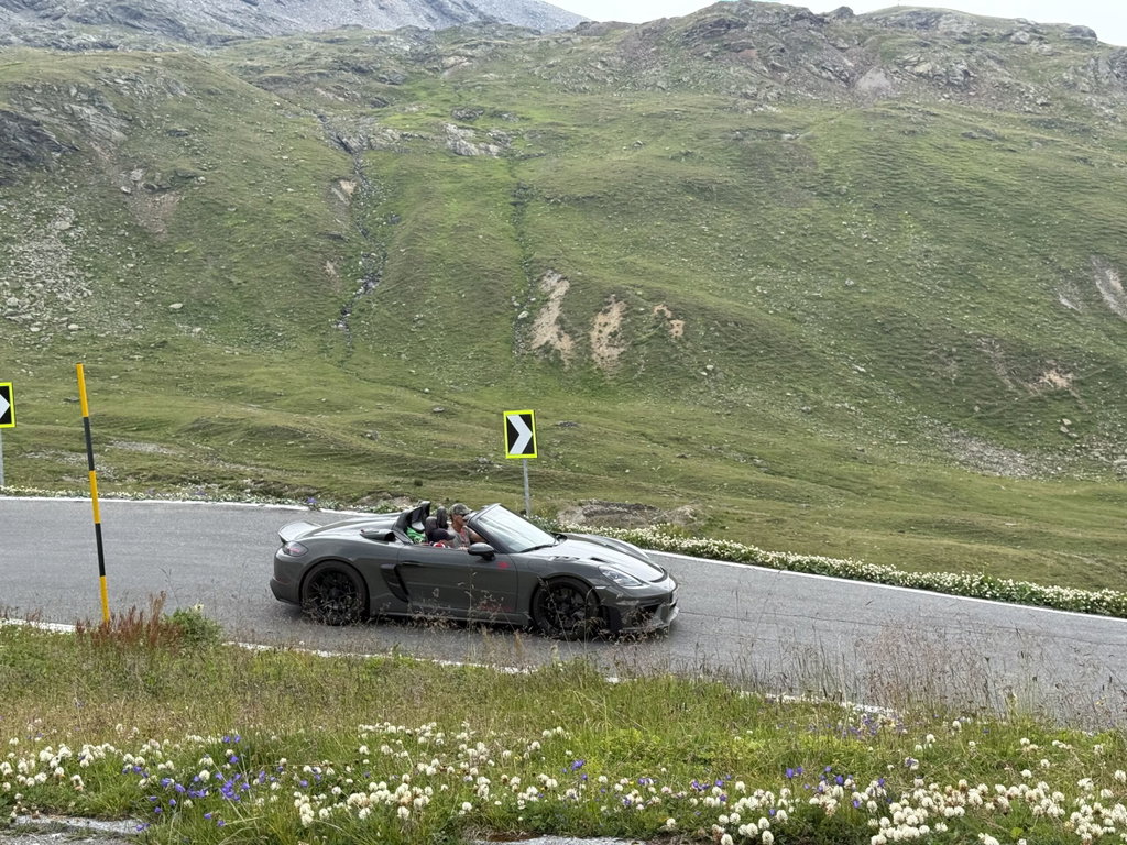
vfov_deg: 30.3
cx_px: 564
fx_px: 1563
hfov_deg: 39.7
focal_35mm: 48
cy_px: 422
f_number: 1.78
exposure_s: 1/2494
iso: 100
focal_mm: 6.76
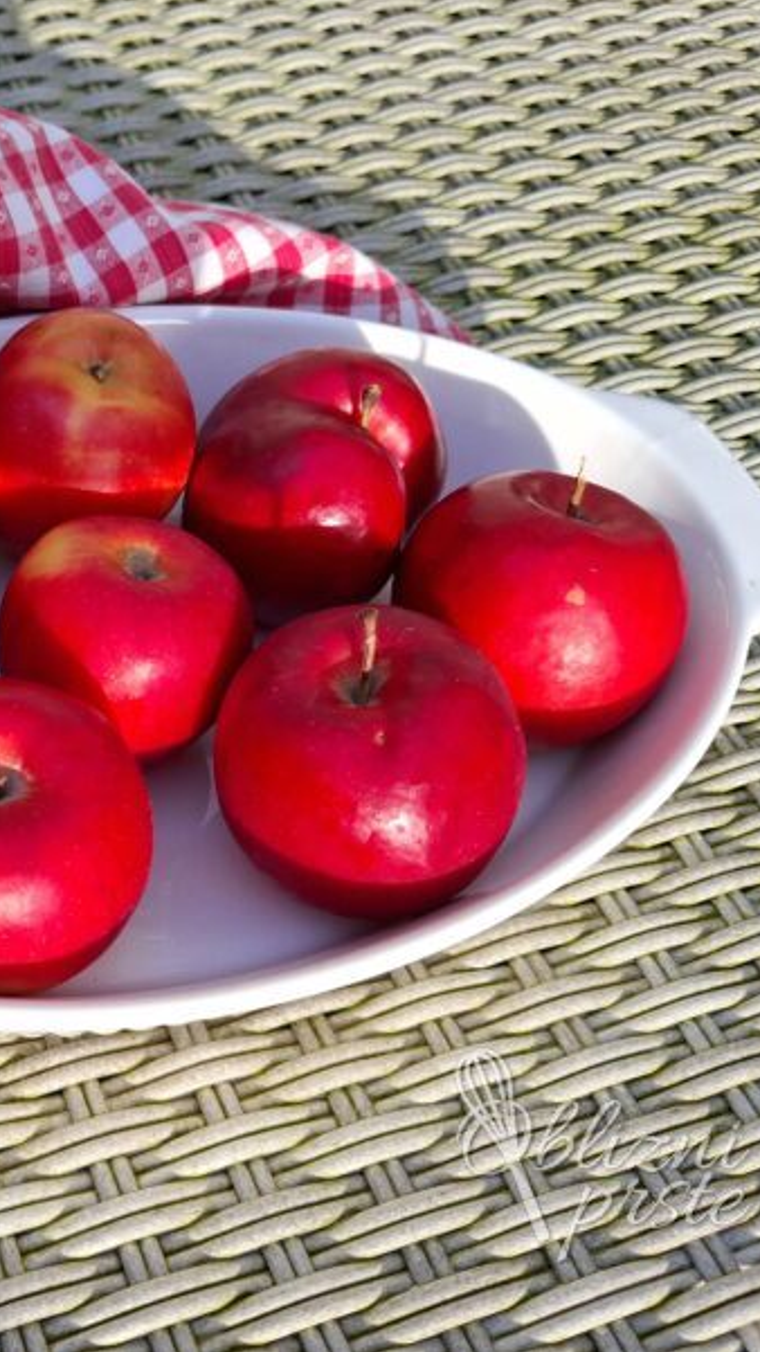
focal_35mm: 34
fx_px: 1218
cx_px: -27
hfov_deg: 31.6
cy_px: 668
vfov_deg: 58.0
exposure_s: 1/245
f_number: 1.8
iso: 50
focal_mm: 5.54
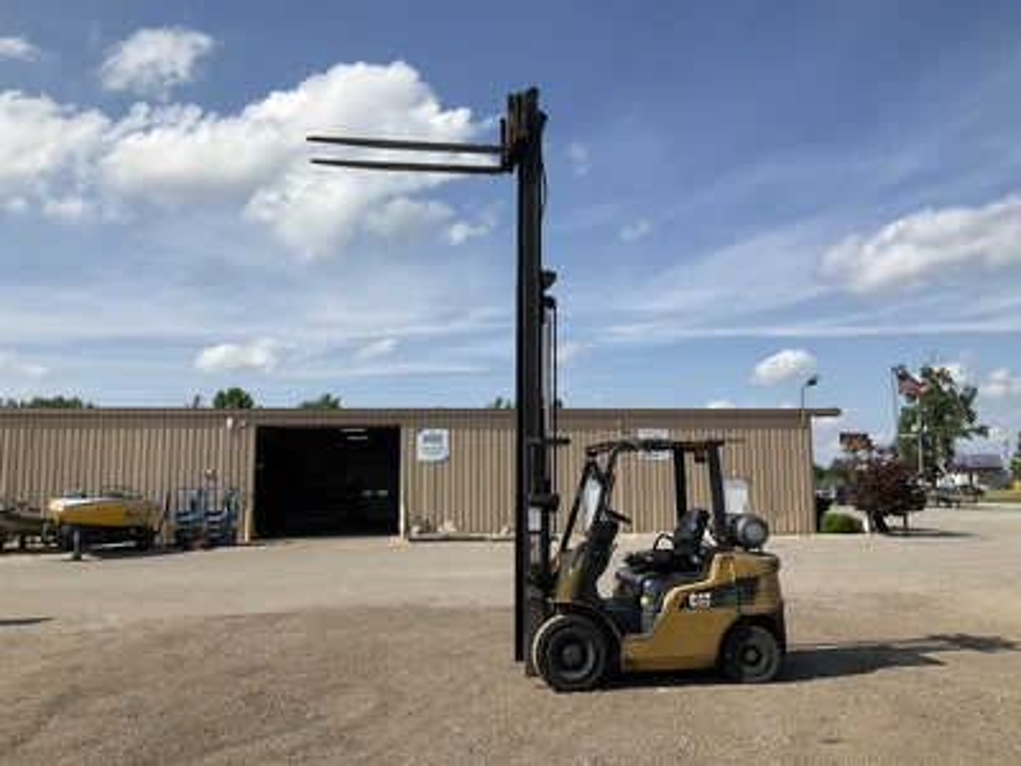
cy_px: 383
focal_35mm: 29
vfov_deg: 48.2
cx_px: 510
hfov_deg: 61.7
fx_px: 855
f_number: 1.8
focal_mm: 3
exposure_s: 1/2667
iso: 25
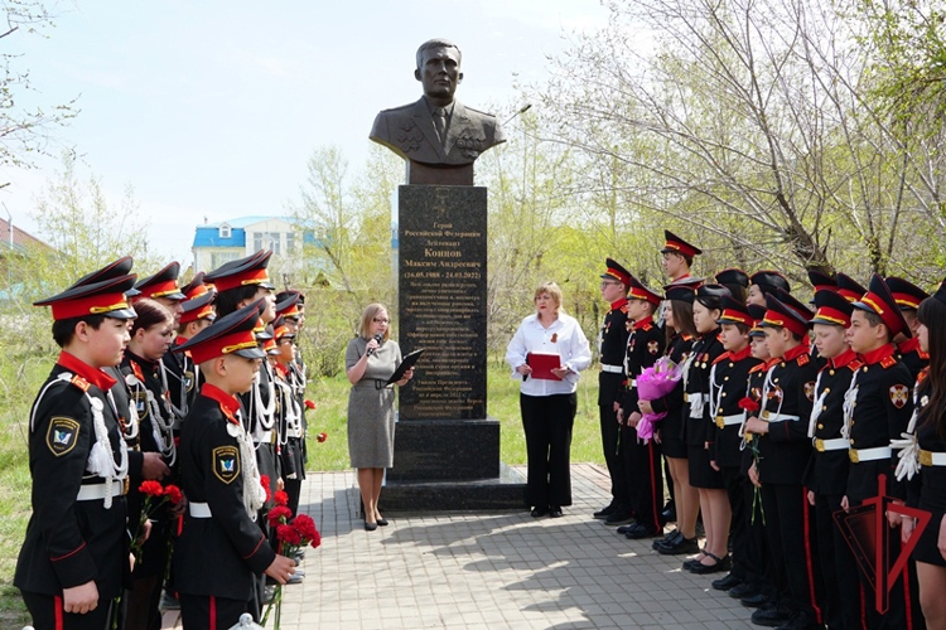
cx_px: 473
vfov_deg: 30.8
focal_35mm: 44
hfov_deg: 45.0
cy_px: 315
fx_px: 1143
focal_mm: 29
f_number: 9
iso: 100
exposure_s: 1/100
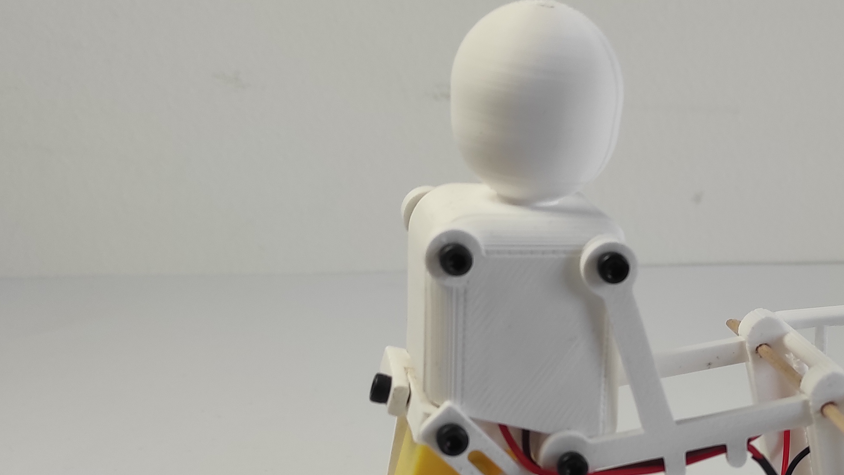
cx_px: 740
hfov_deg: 31.5
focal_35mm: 64
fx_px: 1432
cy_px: 404
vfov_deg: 18.6
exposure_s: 1/189
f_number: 1.89
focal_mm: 5.43
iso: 100
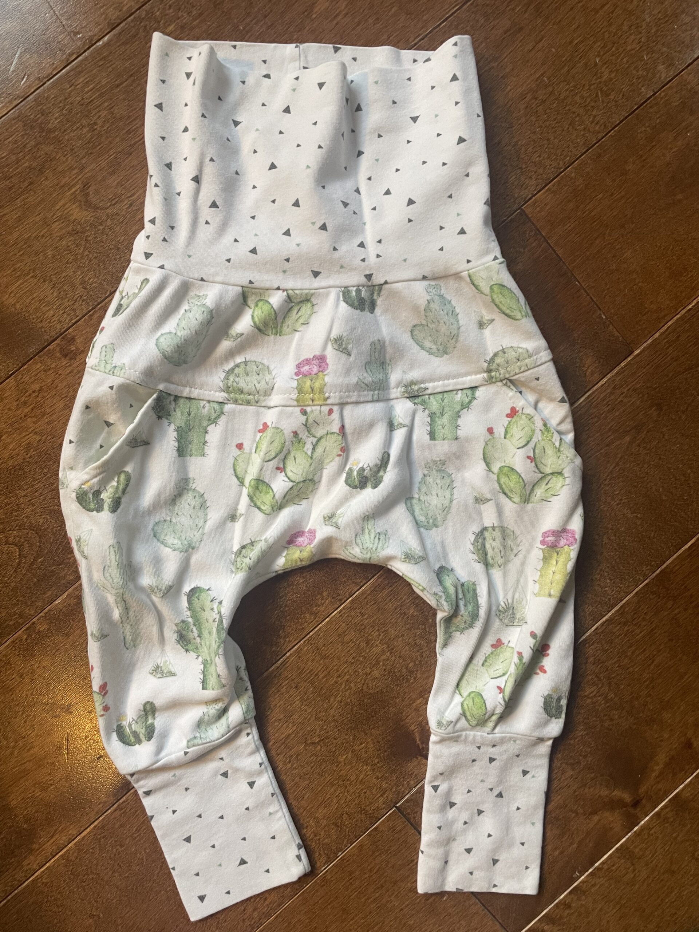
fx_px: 700
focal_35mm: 26
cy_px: 466
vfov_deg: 67.3
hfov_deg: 53.1
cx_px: 350
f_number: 1.6
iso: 160
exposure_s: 1/60
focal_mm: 4.2
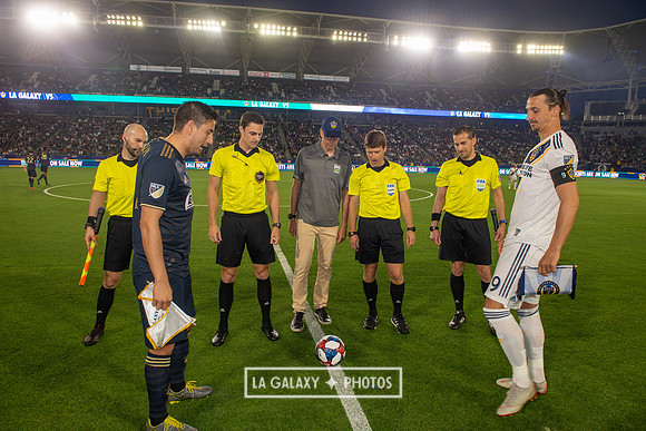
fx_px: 431
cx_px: 323
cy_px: 216
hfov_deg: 73.7
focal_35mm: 24
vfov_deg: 53.2
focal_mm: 24
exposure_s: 1/200
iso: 640
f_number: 7.1
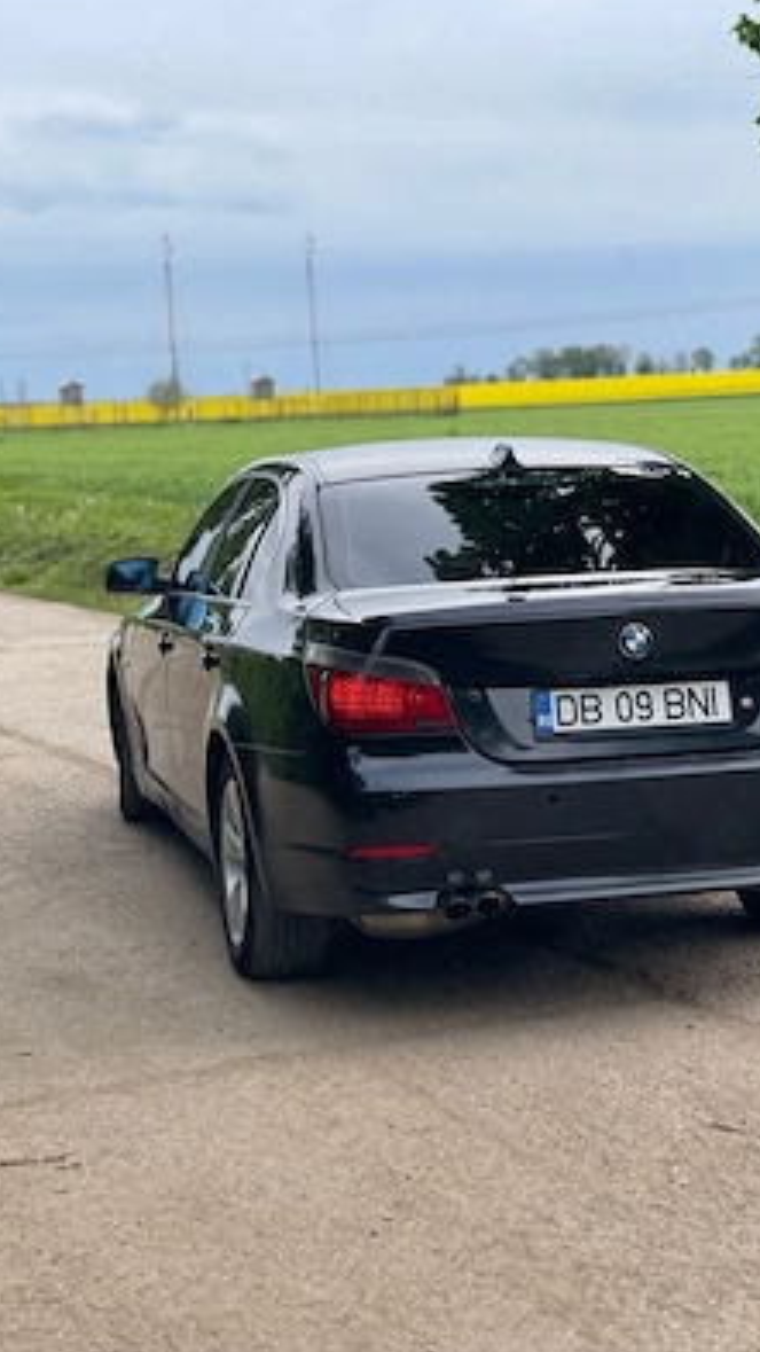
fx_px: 2544
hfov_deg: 17.0
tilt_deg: -6.5
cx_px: 437
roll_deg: +3.0
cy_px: 671
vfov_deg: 29.7
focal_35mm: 71
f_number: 2.2
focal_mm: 7.5
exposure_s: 1/266
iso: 25
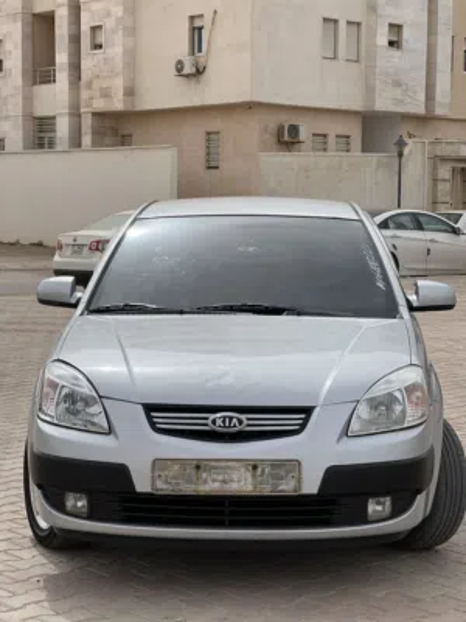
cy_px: 311
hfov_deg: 19.1
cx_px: 233
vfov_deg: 25.3
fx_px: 1382
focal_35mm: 77
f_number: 2.8
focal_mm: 9
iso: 32
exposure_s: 1/1107
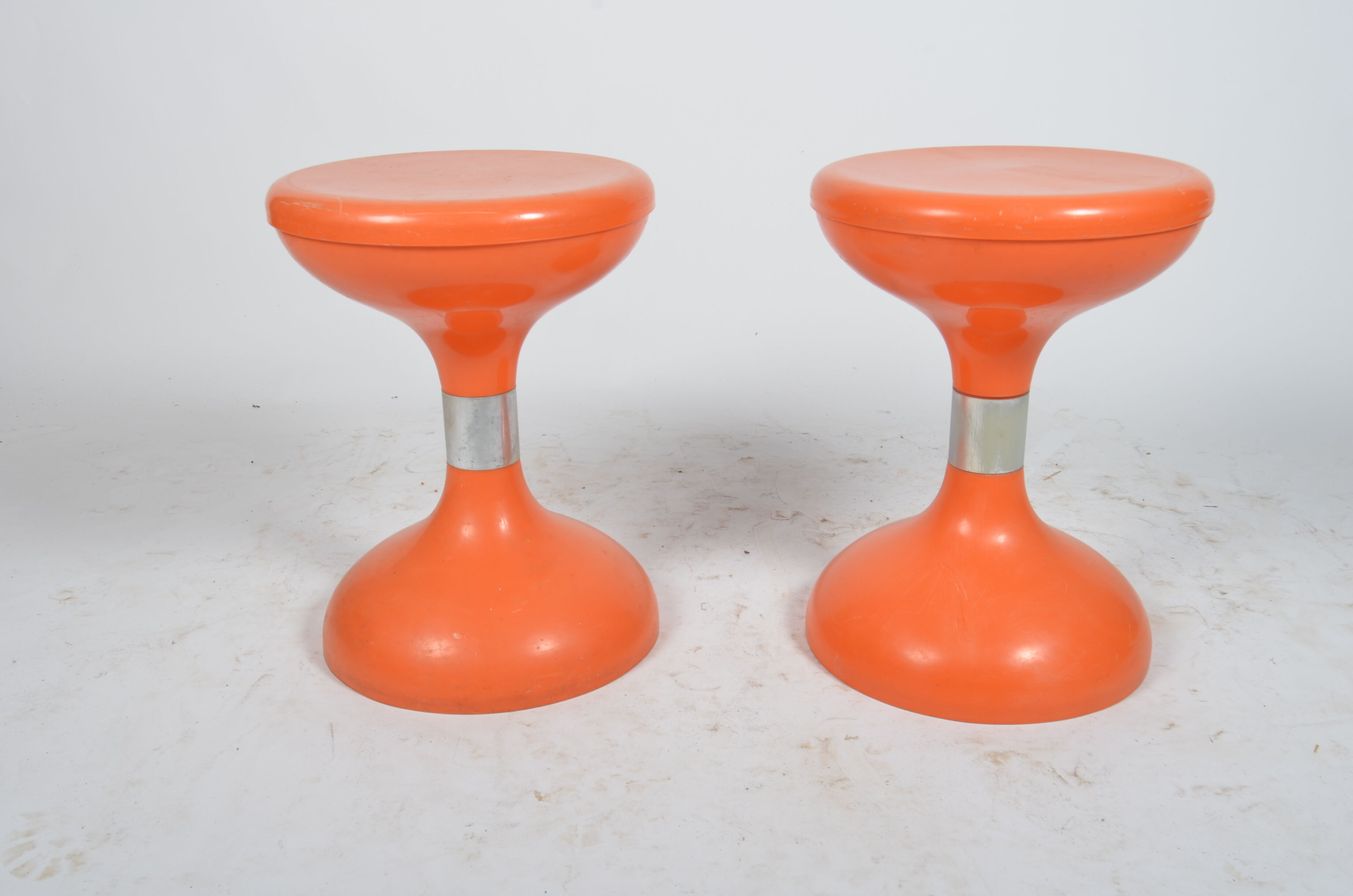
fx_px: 1350
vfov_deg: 36.7
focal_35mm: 36
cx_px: 676
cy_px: 448
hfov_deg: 53.2
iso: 100
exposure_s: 1/125
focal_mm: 24
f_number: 11
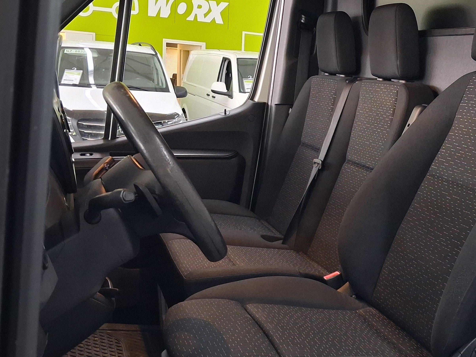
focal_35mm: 46
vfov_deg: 31.5
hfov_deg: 40.5
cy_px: 183
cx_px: 335
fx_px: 633
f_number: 1.8
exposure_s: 1/33
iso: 500
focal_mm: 4
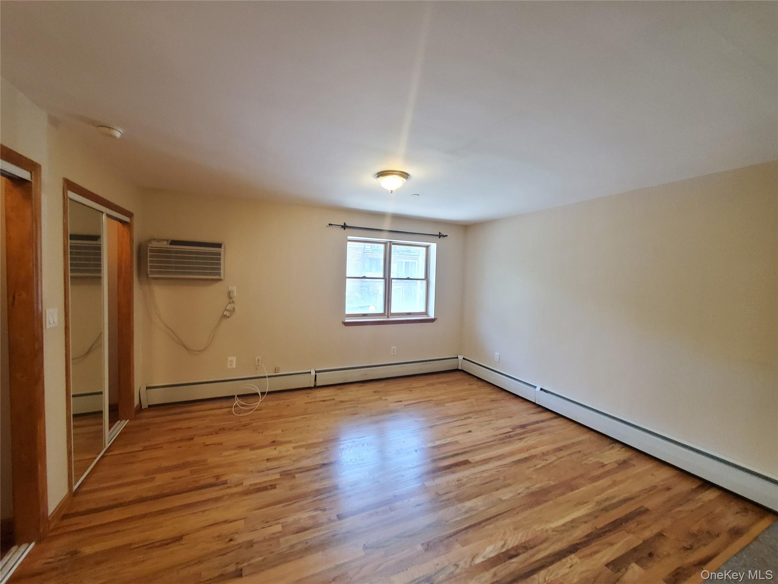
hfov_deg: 106.2
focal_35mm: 13
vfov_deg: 89.9
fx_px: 292
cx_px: 389
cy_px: 292
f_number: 2.2
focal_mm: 1.8
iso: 500
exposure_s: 1/59
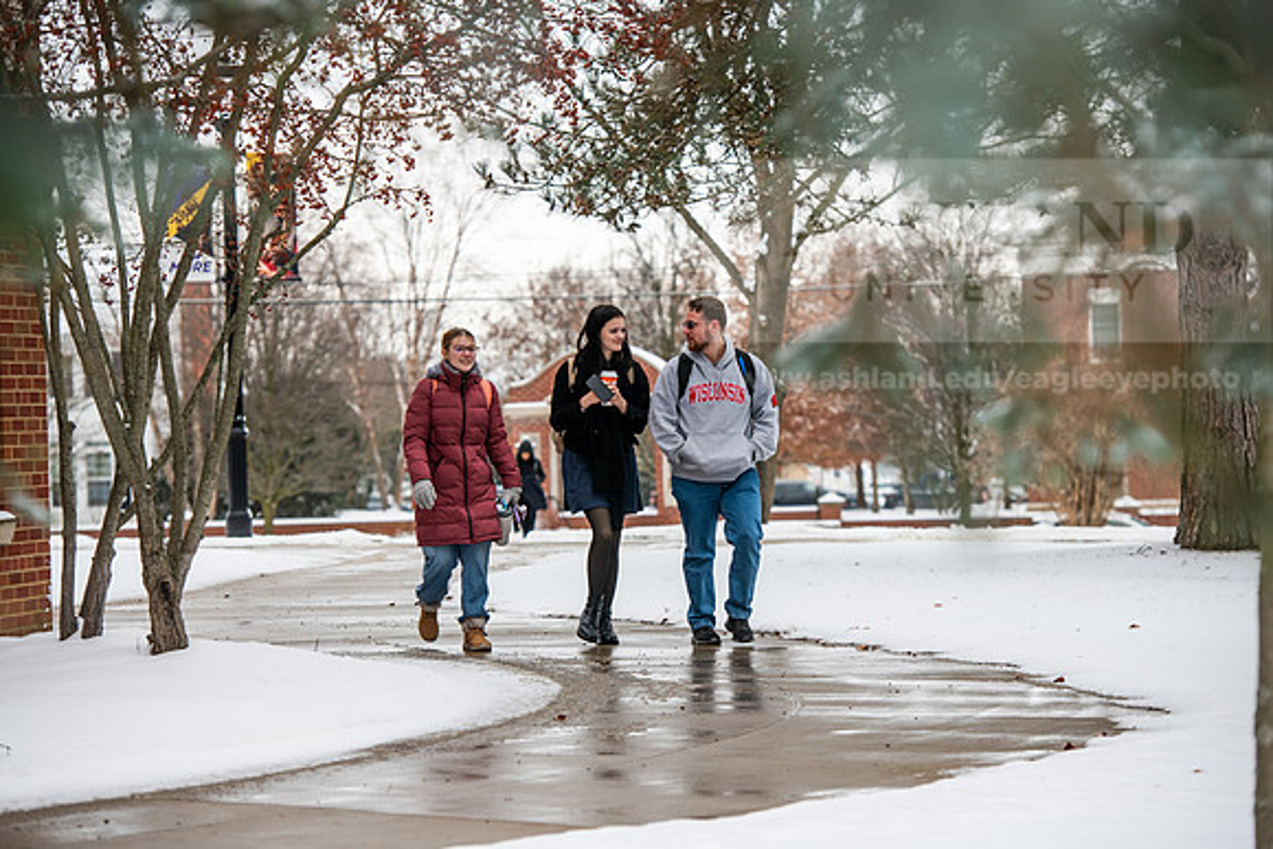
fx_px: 4315
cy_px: 424
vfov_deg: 11.2
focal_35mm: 122
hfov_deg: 16.8
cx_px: 636
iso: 160
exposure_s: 1/500
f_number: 4
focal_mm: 122
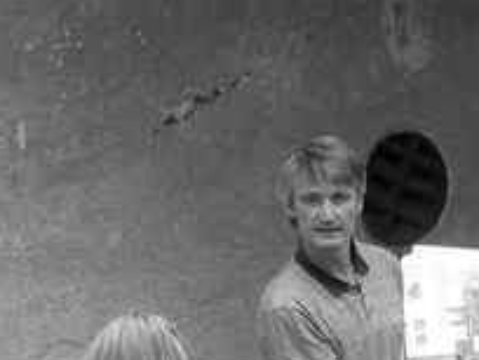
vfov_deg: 4.8
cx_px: 460
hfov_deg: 6.5
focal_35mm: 306
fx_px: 4234
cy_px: 685
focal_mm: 14.1
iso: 100
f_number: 3.6
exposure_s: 1/125
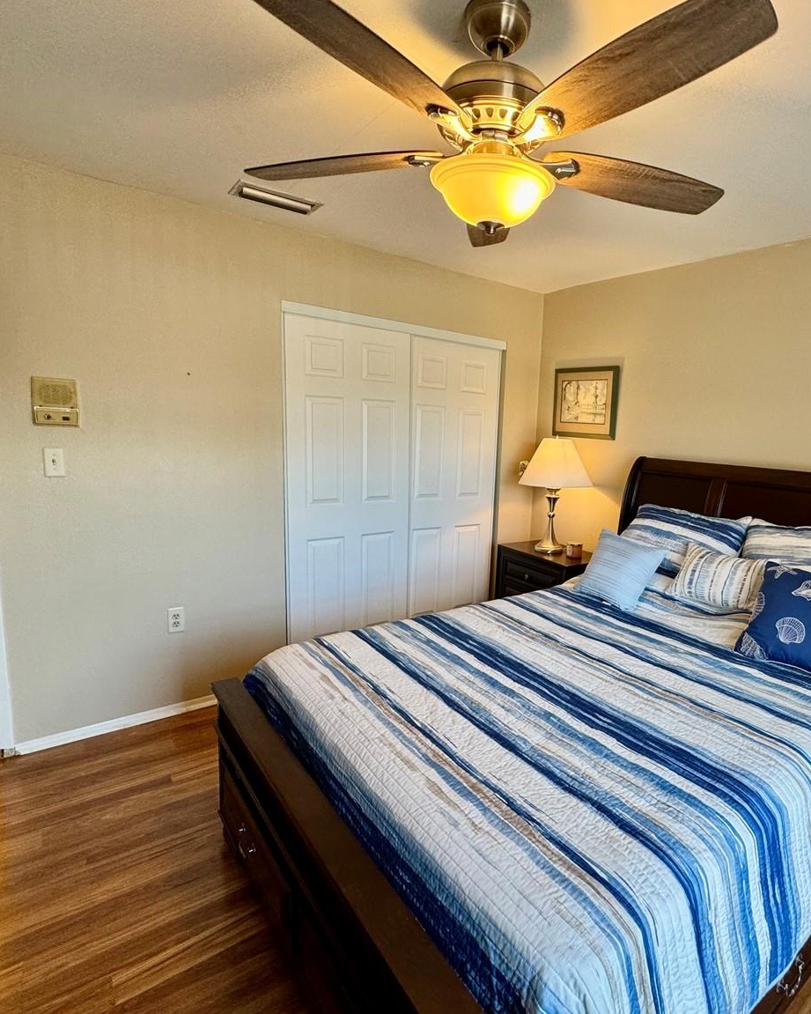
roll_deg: -3.2
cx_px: 510
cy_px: 511
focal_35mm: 19
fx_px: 570
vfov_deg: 83.3
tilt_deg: -8.7
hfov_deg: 69.7
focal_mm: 2.22
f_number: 2.2
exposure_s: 1/120
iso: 200
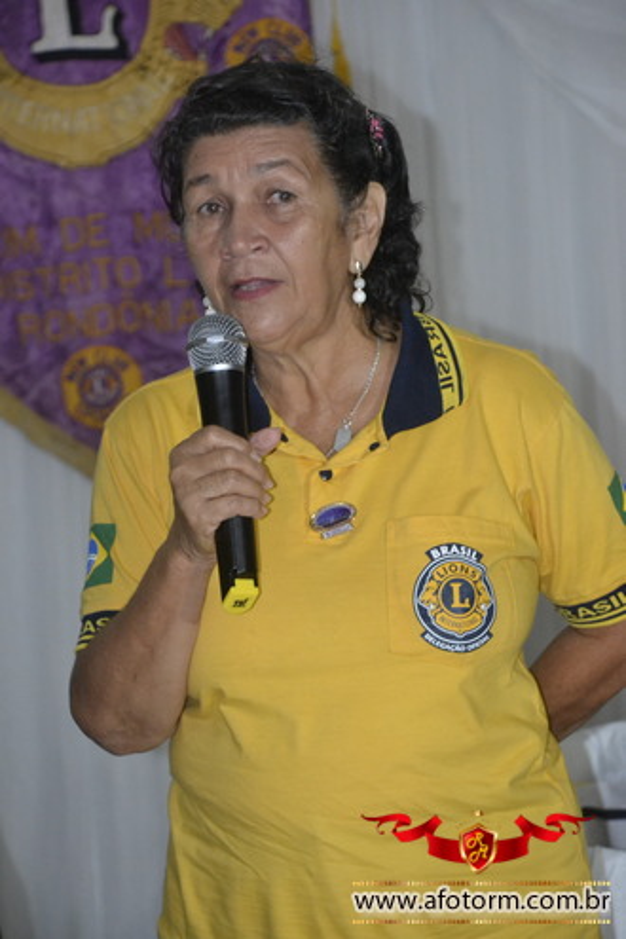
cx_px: 313
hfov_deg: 10.2
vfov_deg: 15.2
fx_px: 3521
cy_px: 470
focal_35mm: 135
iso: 3200
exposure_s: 1/60
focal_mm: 90
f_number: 5.6
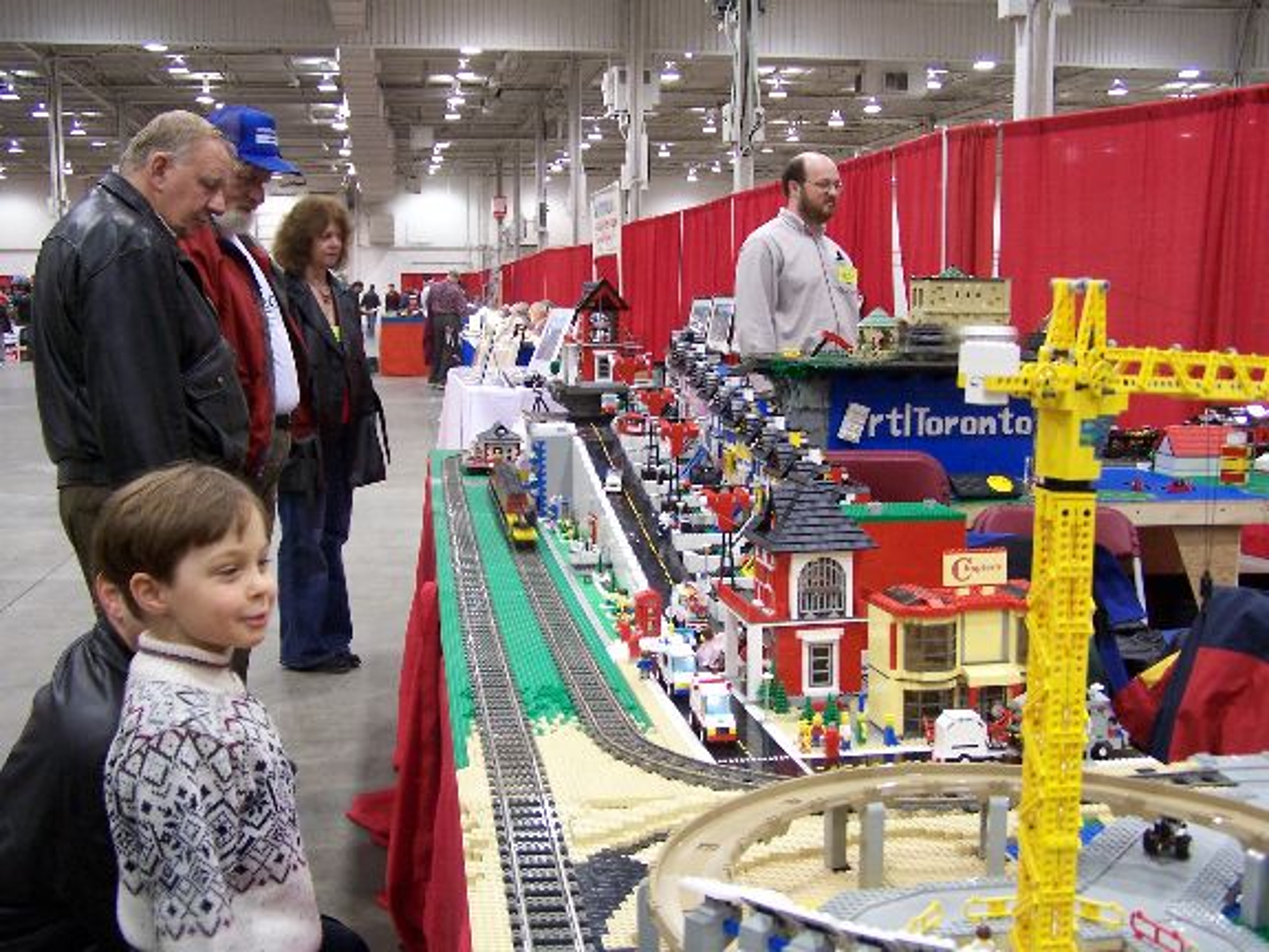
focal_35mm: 40
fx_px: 1466
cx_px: 634
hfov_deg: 46.8
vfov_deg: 36.0
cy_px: 476
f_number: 2.8
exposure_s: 1/8
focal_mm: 6.7
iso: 140
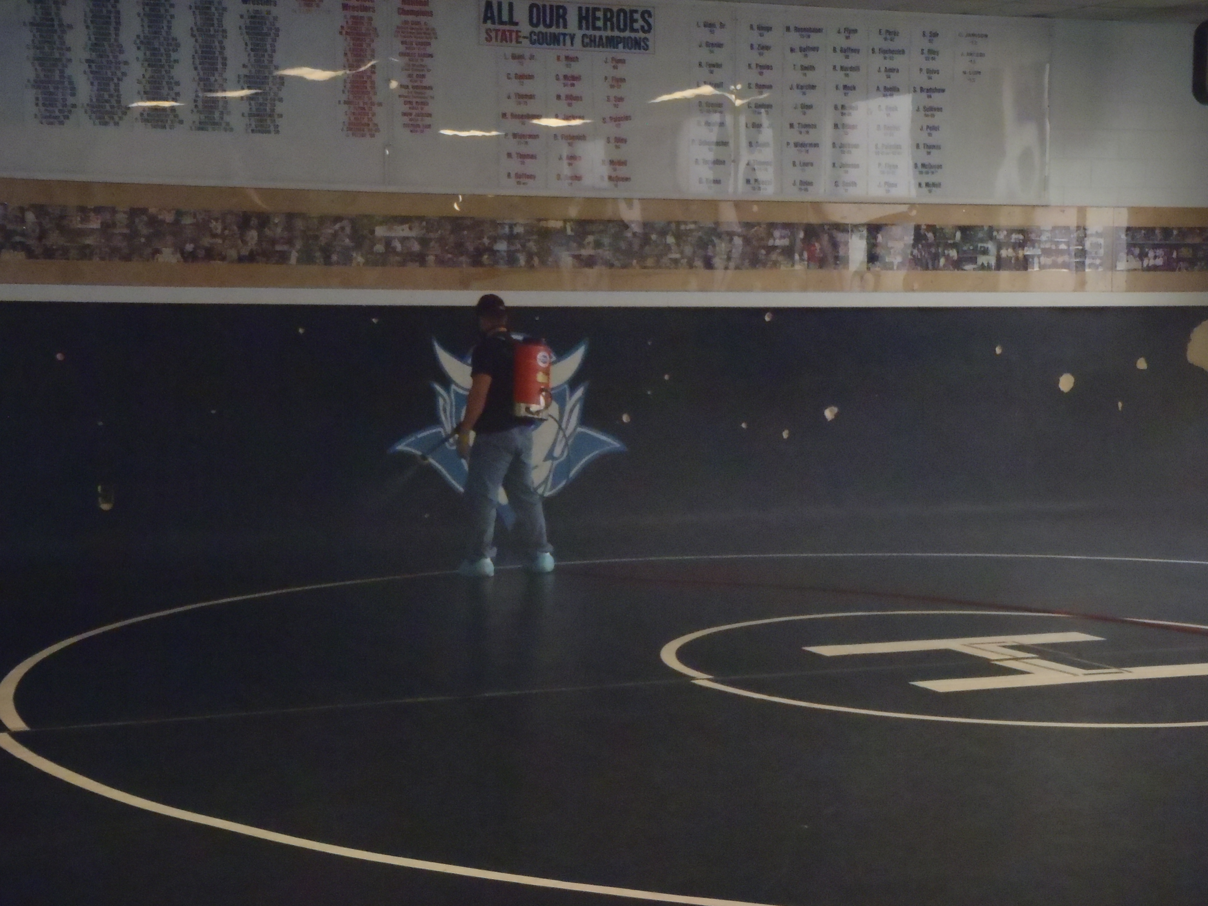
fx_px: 2094
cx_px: 604
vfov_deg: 24.4
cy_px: 453
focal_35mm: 60
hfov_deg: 32.2
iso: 800
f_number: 5.3
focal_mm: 10.73
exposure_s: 1/60
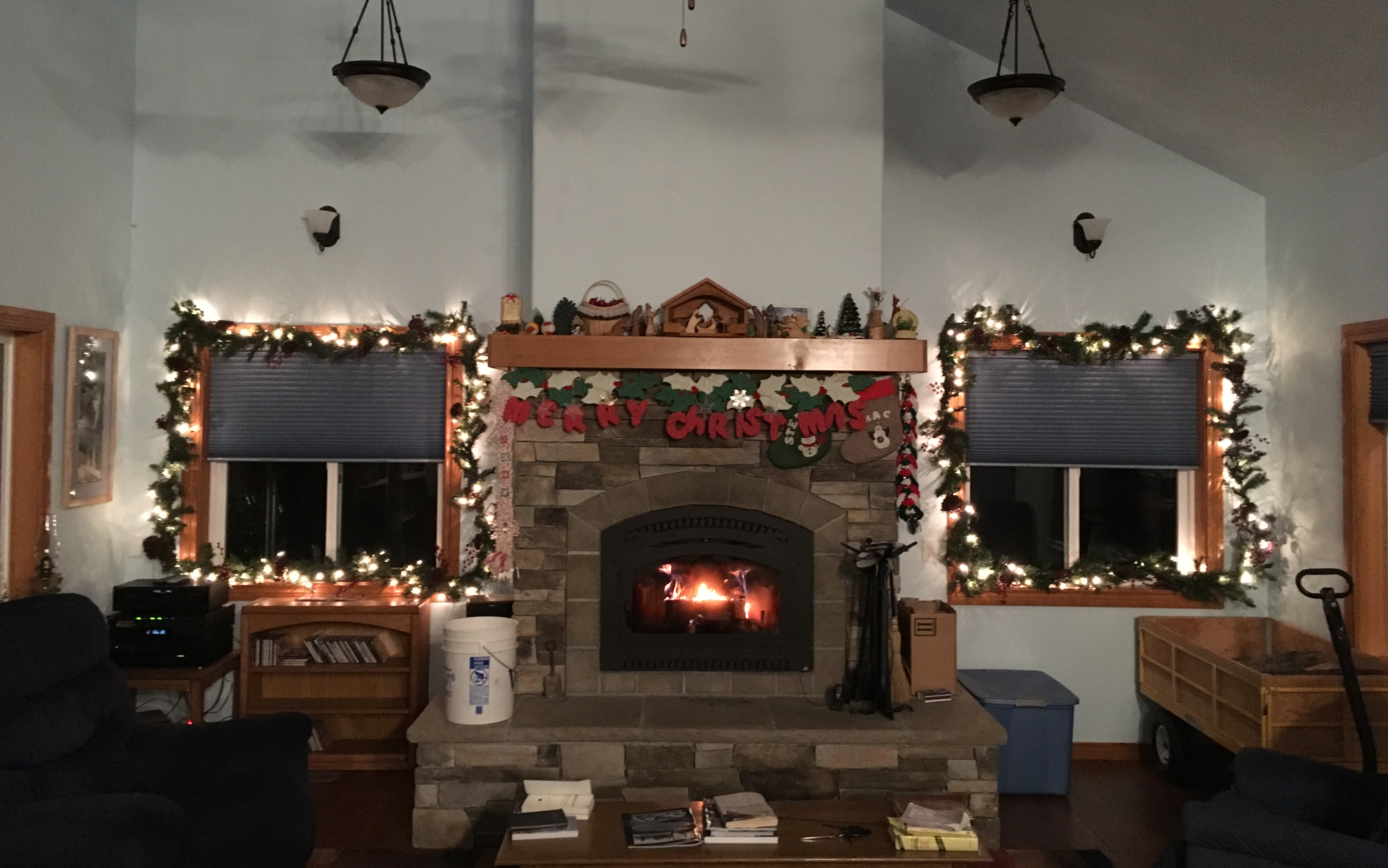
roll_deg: -1.8
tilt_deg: +2.9
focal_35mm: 31
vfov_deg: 40.5
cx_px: 697
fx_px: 1173
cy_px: 381
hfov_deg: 61.2
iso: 500
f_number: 2.2
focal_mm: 4.15
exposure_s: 1/15
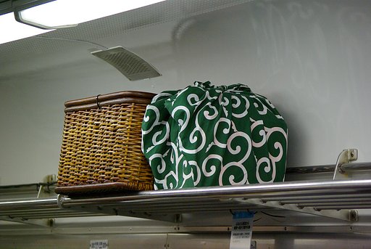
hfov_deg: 13.0
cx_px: 186
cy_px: 124
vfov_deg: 8.7
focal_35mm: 158
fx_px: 1625
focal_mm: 105
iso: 800
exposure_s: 1/60
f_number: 4.5
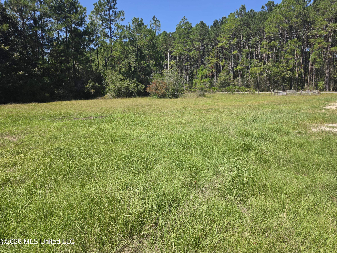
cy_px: 126
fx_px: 224
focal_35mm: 23
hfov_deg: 73.9
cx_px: 168
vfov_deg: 58.9
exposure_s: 1/4648
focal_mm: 6.5
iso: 64
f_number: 1.4
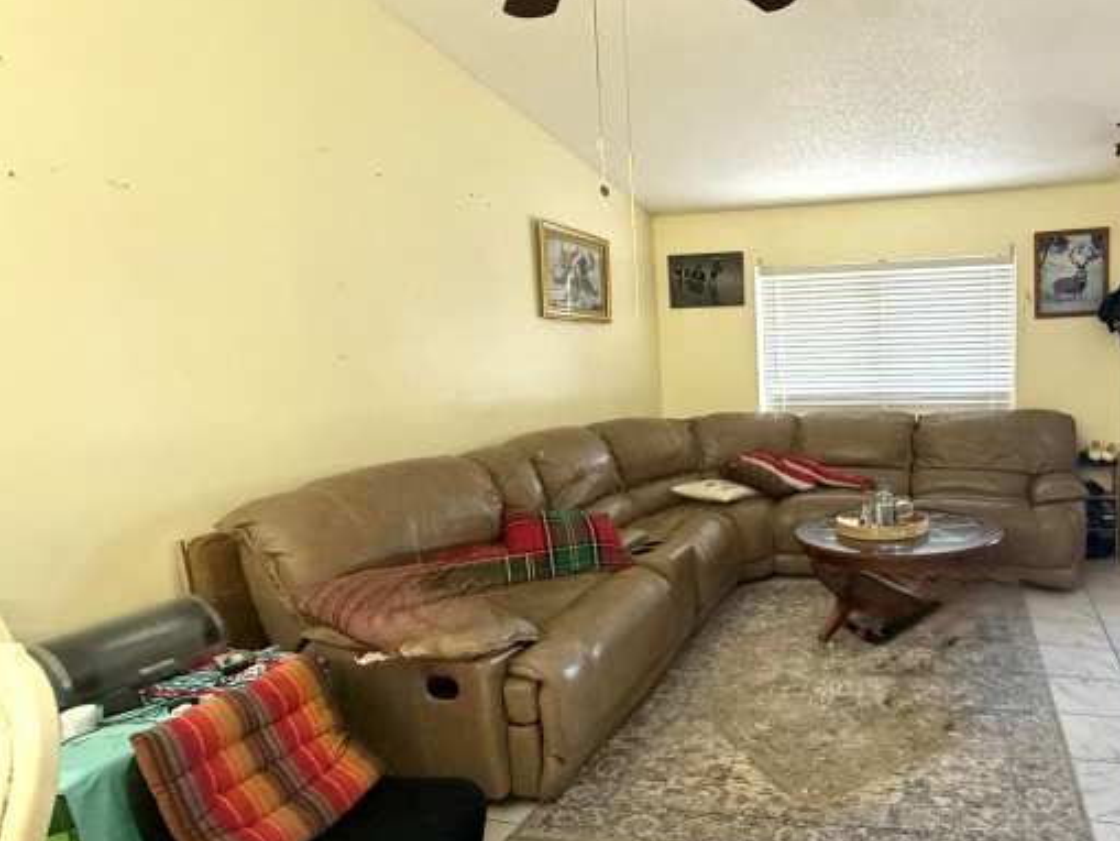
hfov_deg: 71.7
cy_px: 432
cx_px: 825
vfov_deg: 61.1
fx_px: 712
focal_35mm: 22
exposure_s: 1/60
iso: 500
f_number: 2.2
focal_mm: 2.22
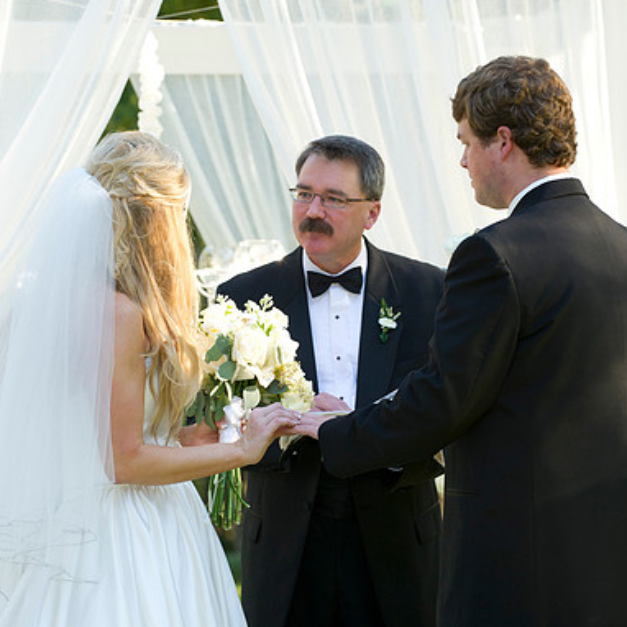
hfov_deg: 10.0
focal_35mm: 174
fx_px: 3566
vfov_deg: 10.0
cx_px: 322
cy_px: 312
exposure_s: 1/100
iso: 640
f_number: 4.5
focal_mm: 135
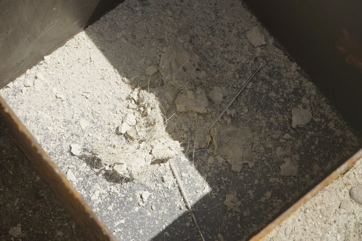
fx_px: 623
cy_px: 115
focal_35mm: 62
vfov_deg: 21.9
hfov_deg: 32.4
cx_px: 194
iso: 100
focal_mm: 52
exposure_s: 1/500
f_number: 5.6
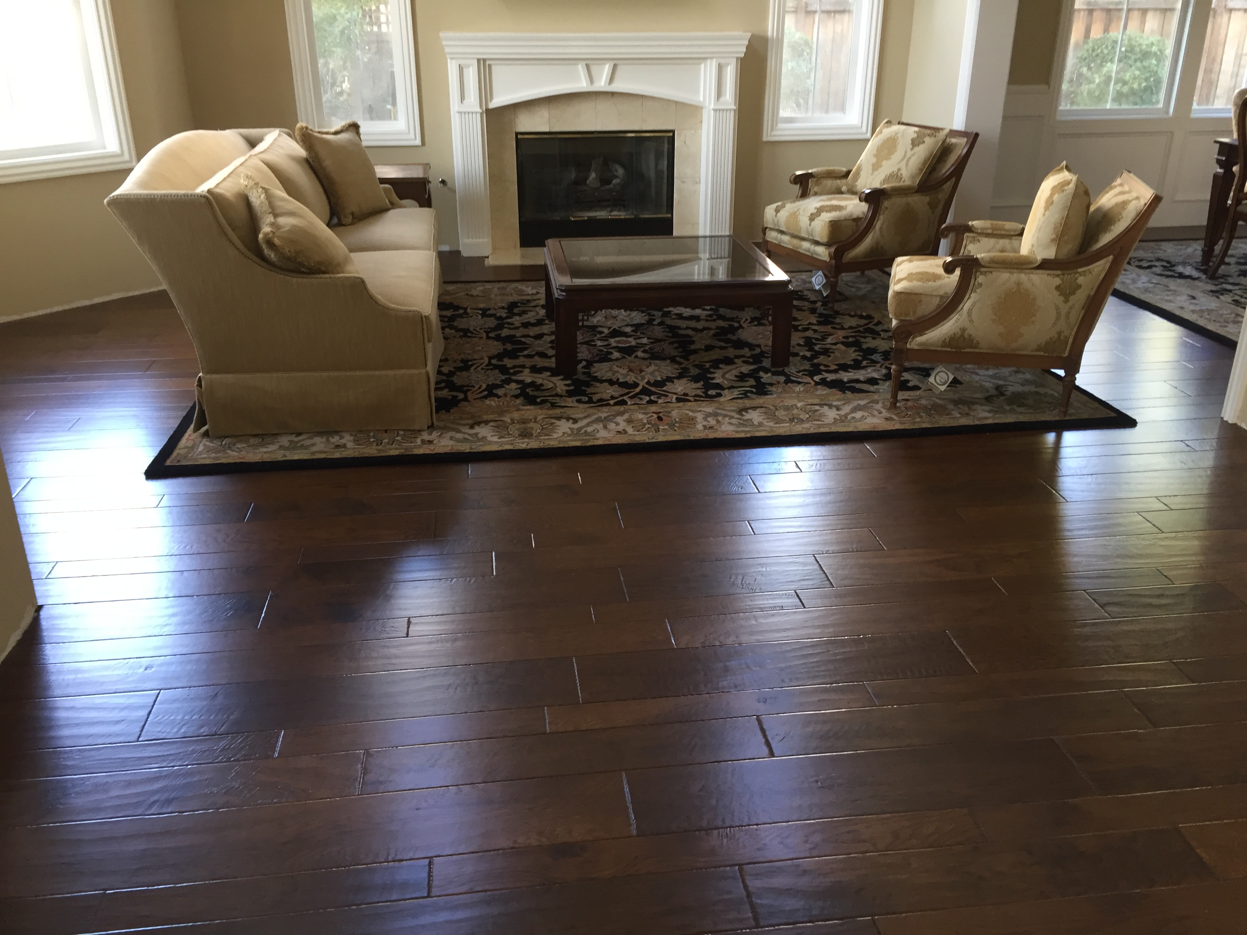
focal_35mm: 29
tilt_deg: -23.4
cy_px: 468
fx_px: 1045
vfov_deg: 48.2
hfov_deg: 61.7
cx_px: 624
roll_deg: -0.6
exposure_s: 1/30
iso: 80
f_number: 2.2
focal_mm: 4.15
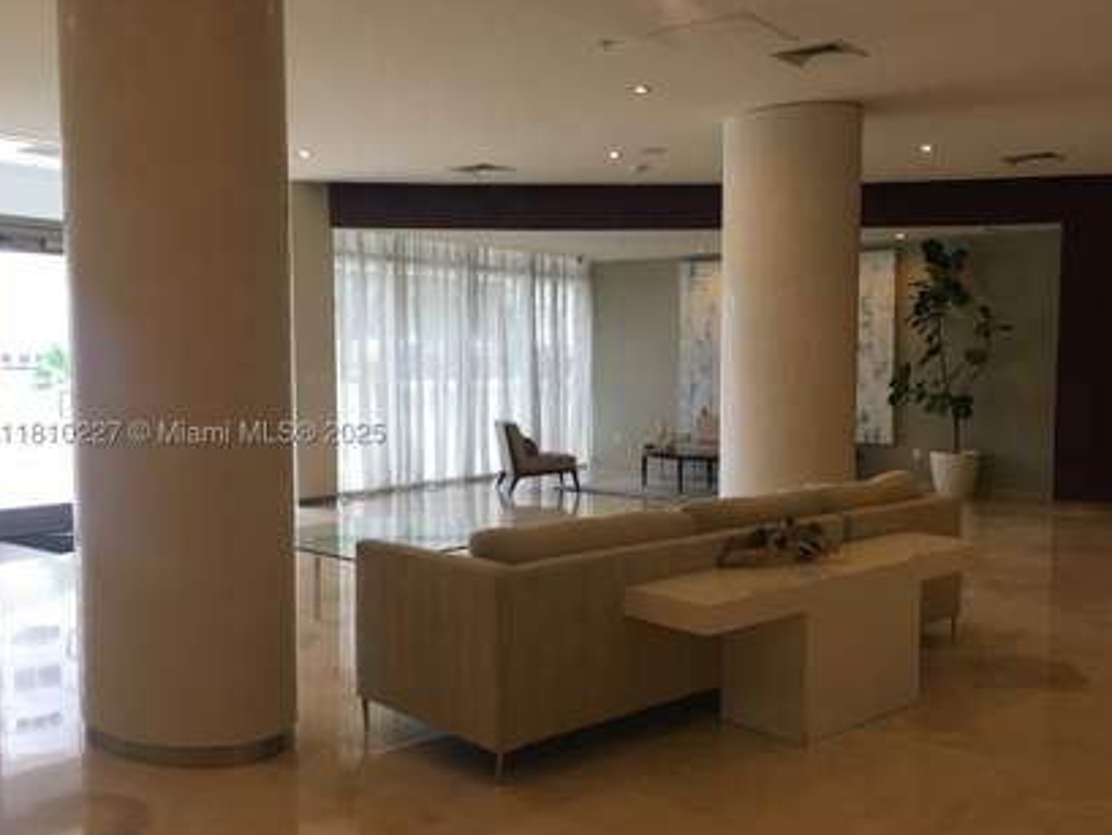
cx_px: 625
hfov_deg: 53.8
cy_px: 438
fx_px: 1093
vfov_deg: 41.8
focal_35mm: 34
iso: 40
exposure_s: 1/33
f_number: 2.2
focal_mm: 4.15
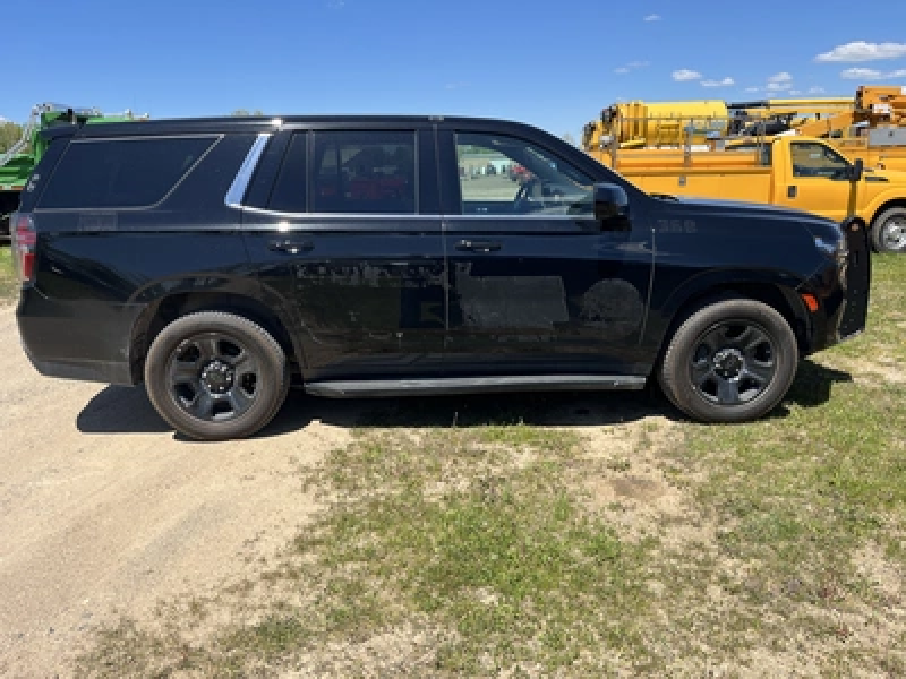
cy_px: 340
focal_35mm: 26
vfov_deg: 53.1
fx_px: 680
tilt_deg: -13.6
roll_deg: +1.6
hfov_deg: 67.3
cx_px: 453
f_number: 1.6
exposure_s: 1/2571
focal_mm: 5.1
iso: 50
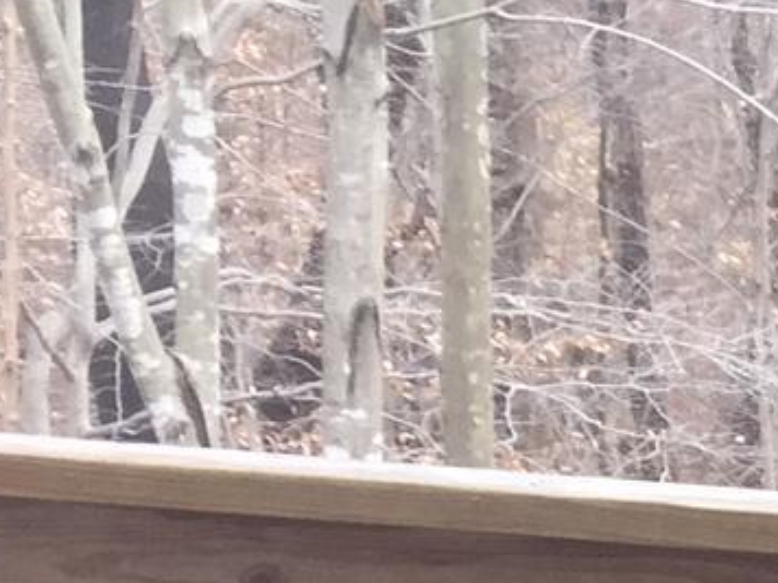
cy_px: 1620
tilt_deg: -22.6
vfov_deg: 7.9
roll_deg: -4.4
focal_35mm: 167
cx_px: 1613
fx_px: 3753
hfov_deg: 10.7
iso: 32
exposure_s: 1/120
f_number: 2.2
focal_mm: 4.15
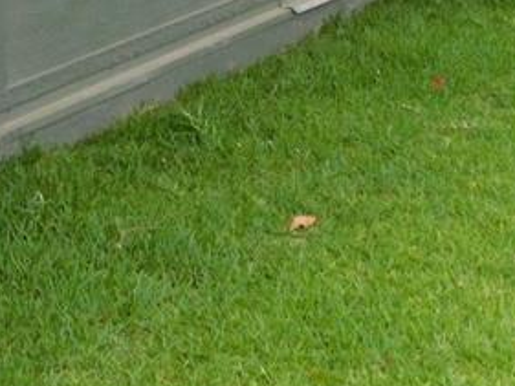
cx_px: -75
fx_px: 1950
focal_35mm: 131
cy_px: -296
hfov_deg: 14.6
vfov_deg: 10.7
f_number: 3.5
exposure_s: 1/160
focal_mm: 6.3
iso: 125
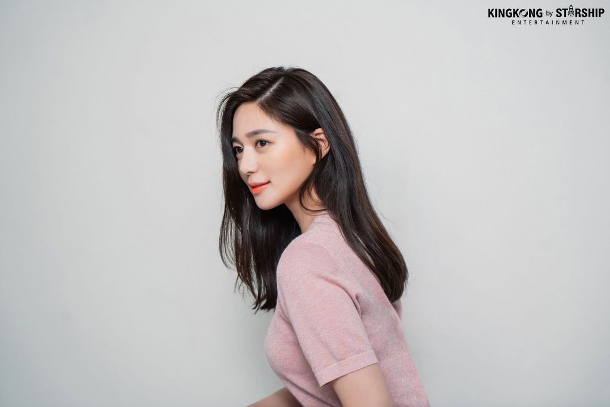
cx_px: 305
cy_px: 204
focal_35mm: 70
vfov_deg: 19.5
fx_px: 1186
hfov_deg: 28.8
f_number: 4.5
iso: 2000
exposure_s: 1/125
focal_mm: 70
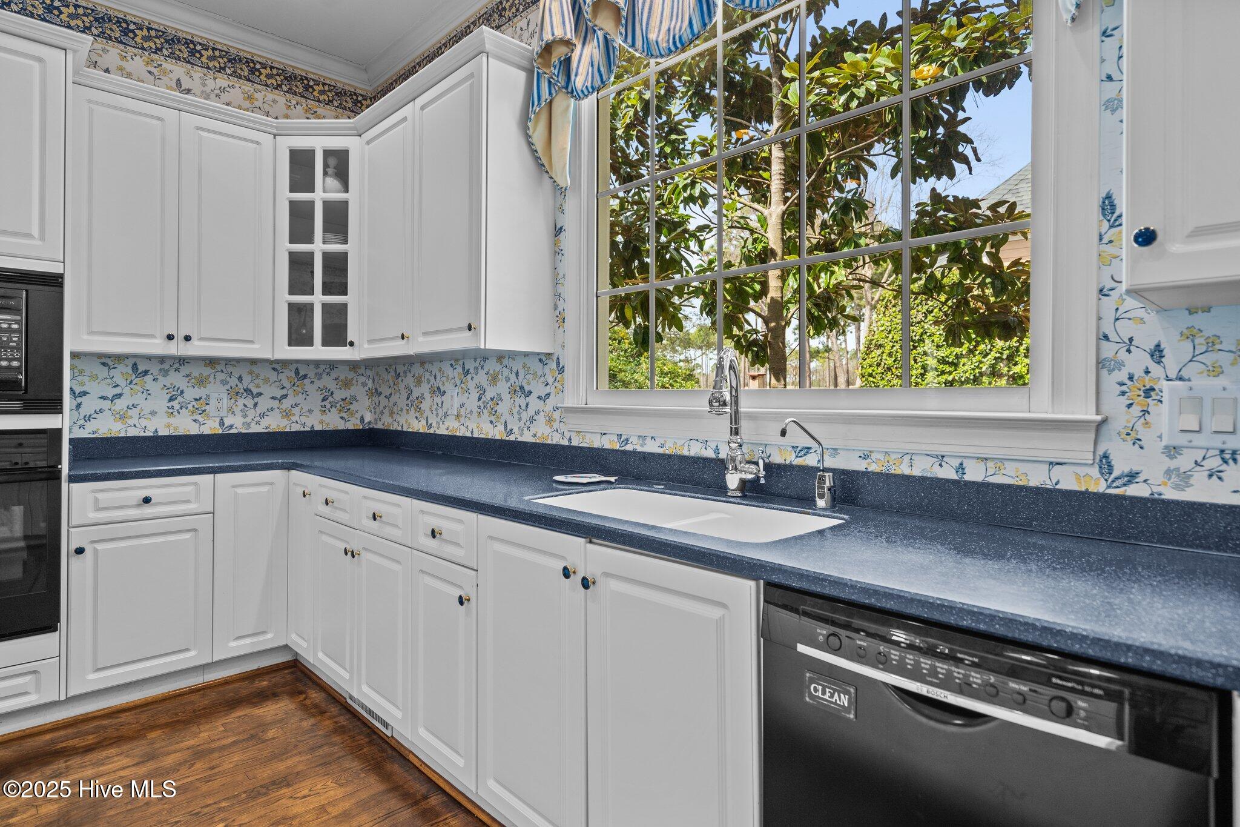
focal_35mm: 19
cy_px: 414
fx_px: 654
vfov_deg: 64.5
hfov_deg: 86.9
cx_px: 620
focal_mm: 19
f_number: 4
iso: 400
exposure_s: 1/15
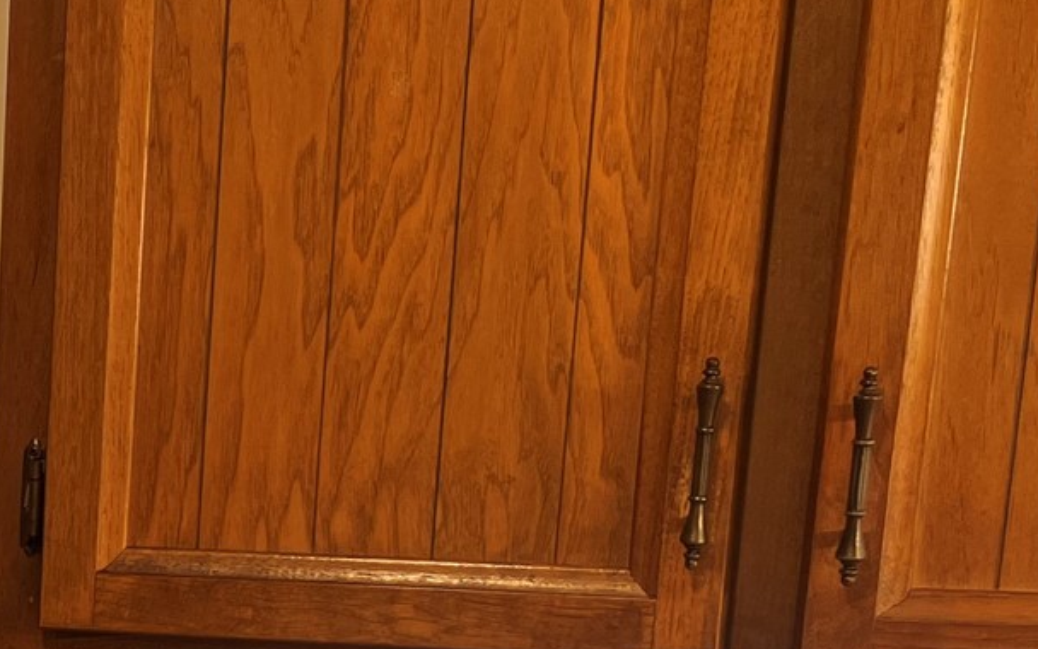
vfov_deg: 14.5
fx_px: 2461
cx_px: -393
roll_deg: +0.5
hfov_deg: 21.1
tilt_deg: -12.4
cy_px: 781
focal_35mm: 87
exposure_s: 1/60
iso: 80
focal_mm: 5.7
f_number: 1.5
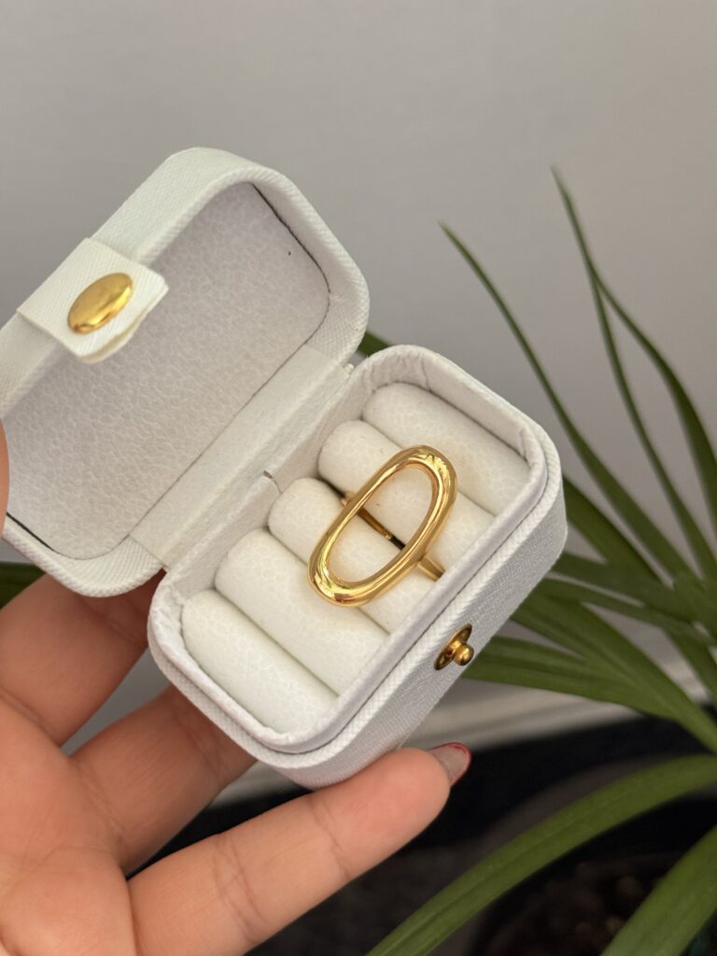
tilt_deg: -46.5
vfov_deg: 39.7
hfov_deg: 30.3
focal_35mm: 48
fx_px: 1326
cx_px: 358
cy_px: 478
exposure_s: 1/50
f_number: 1.78
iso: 200
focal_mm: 6.76
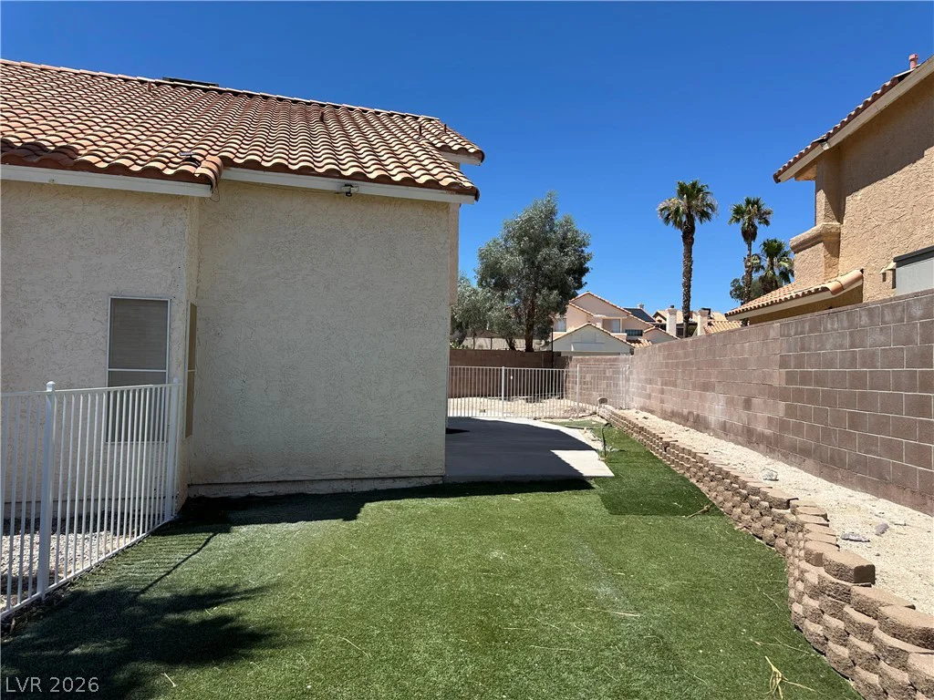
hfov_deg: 71.6
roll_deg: +0.0
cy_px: 350
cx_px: 467
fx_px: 648
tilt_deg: +2.1
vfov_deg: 56.8
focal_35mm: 24
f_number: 1.78
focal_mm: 6.86
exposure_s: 1/4762
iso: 80
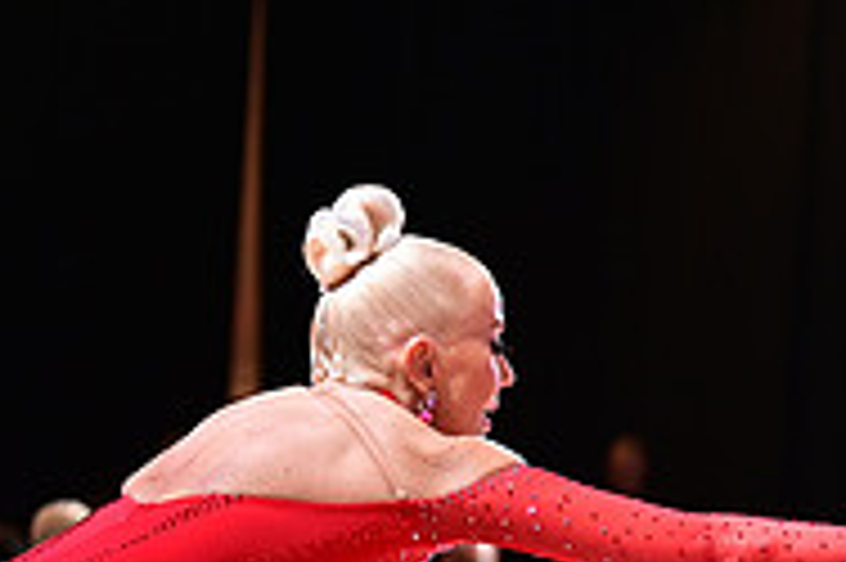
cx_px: 896
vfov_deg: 6.3
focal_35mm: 216
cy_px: 724
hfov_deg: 9.5
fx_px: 5071
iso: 1600
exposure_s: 1/320
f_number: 2.8
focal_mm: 70
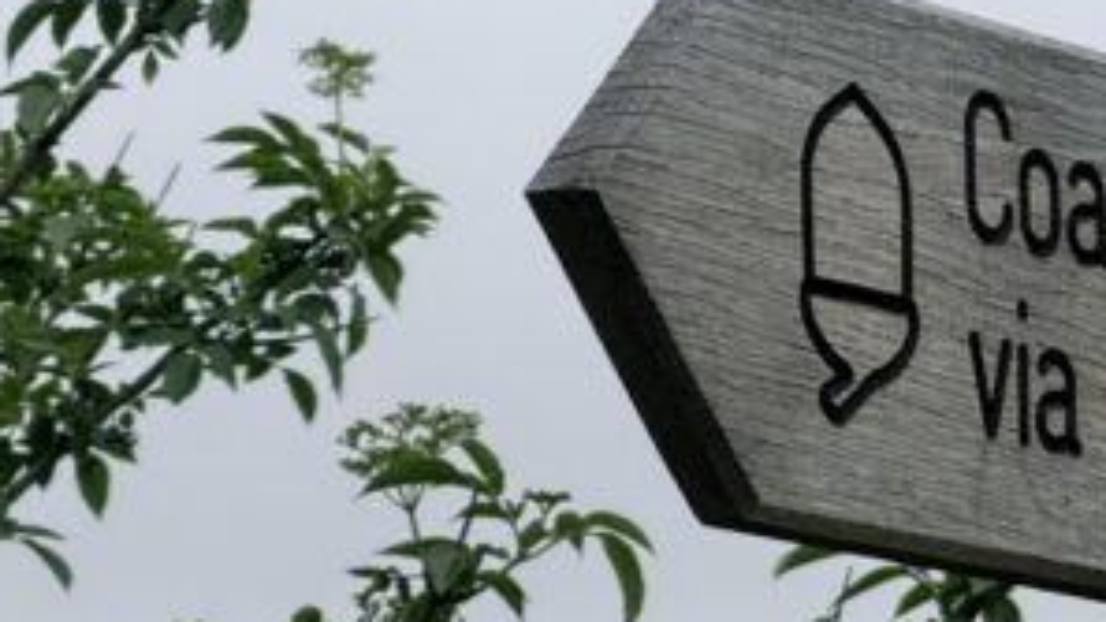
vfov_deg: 3.6
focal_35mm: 338
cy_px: 901
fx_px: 9912
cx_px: 1419
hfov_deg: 6.3
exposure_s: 1/1513
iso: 50
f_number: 2.8
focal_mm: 15.66
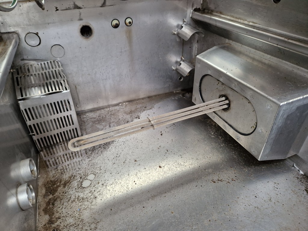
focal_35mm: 23
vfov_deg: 58.9
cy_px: 116
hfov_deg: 73.9
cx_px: 154
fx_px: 205
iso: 160
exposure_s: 1/180
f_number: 1.8
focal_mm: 5.4
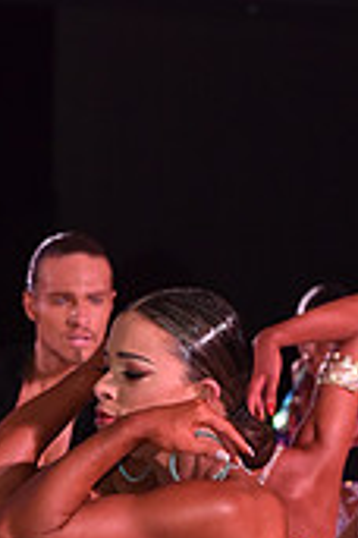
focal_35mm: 413
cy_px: 884
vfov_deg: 4.9
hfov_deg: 3.3
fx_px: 6160
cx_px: -83
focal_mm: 122
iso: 2500
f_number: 7.1
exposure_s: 1/320
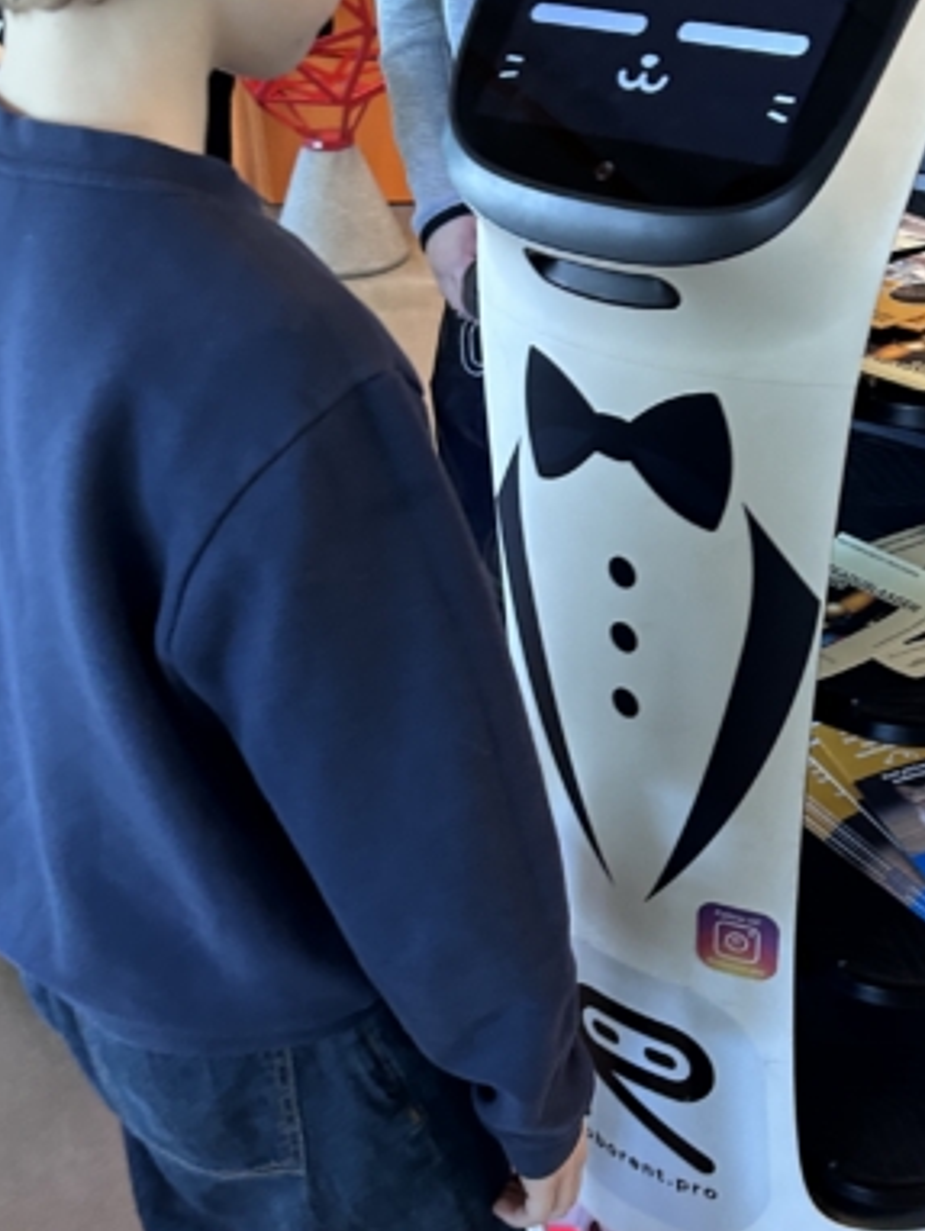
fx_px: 1708
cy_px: 636
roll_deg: -1.4
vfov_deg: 39.6
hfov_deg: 30.1
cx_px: 614
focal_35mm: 48
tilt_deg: -29.0
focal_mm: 5.7
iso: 250
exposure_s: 1/60
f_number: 1.5
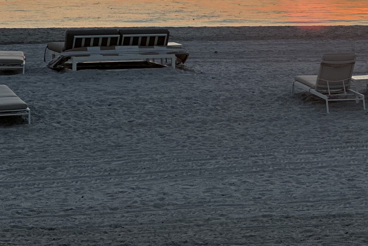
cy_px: -34
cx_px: 338
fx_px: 1687
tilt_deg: -1.0
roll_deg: -0.2
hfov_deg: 12.4
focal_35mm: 165
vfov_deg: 8.3
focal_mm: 9
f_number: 2.8
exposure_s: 1/123
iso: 20
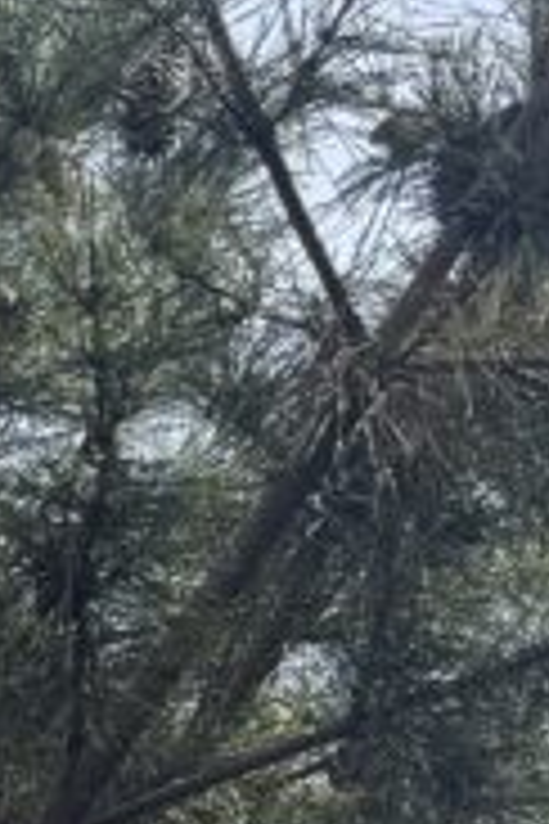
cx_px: -778
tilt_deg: +26.7
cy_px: 1382
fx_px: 3202
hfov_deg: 8.9
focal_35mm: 140
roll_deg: -2.0
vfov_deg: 13.5
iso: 100
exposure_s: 1/1949
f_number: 1.78
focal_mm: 6.76
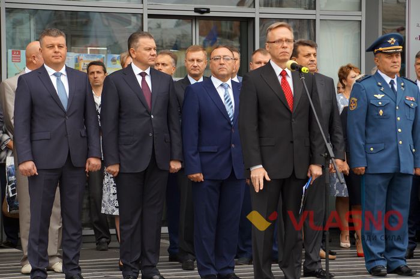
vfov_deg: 11.4
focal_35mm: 120
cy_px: 140
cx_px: 210
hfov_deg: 17.1
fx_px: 1398
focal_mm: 80
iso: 320
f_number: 5.6
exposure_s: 1/160
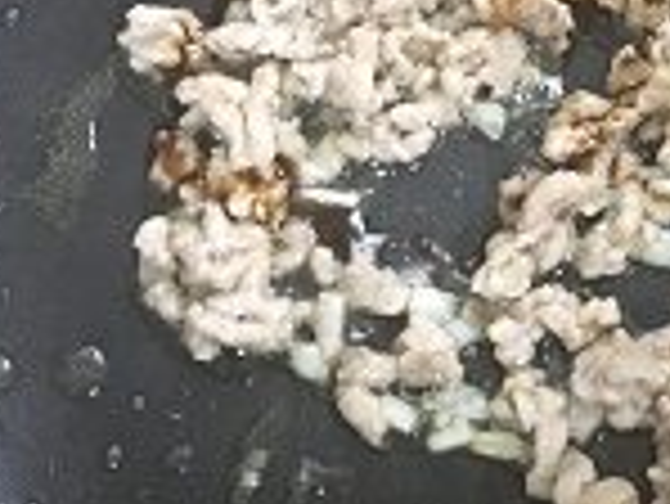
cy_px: 135
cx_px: 791
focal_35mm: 78
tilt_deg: -67.7
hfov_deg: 23.1
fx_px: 1511
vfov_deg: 18.8
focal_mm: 4.15
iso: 250
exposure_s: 1/15
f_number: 2.2
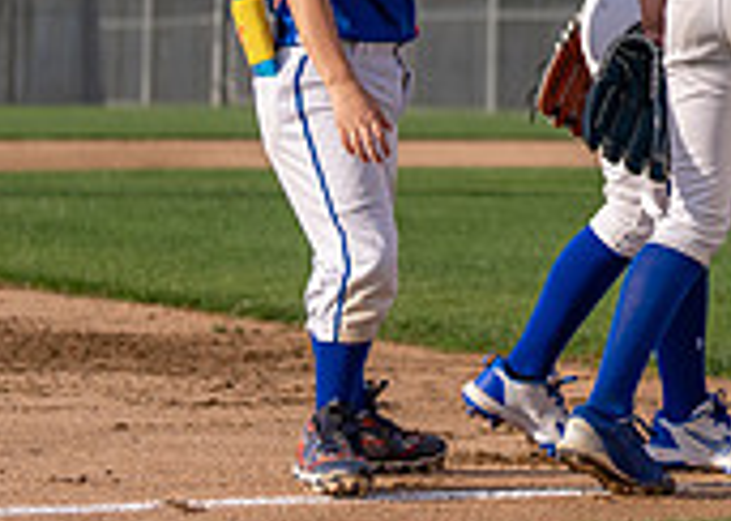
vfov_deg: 5.7
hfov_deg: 7.8
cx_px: 1193
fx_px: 5230
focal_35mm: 252
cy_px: -47
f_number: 2.8
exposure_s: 1/5000
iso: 250
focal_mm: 70
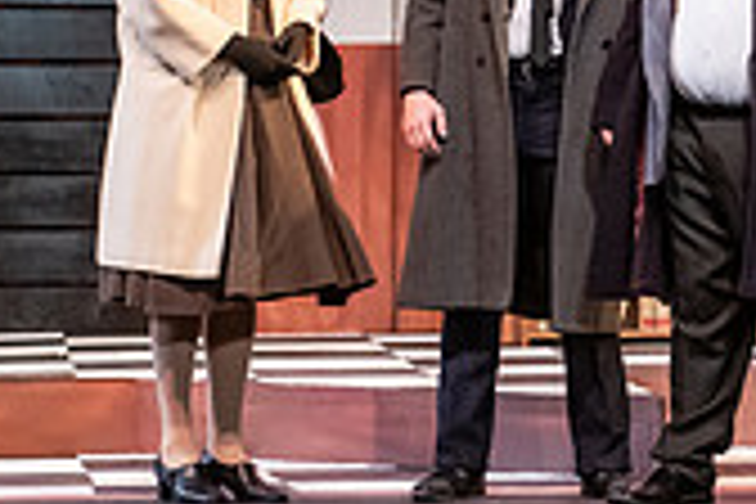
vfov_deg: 5.7
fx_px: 5082
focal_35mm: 242
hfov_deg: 8.4
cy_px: 20
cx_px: 806
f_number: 3.2
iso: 3200
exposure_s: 1/200
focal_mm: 70
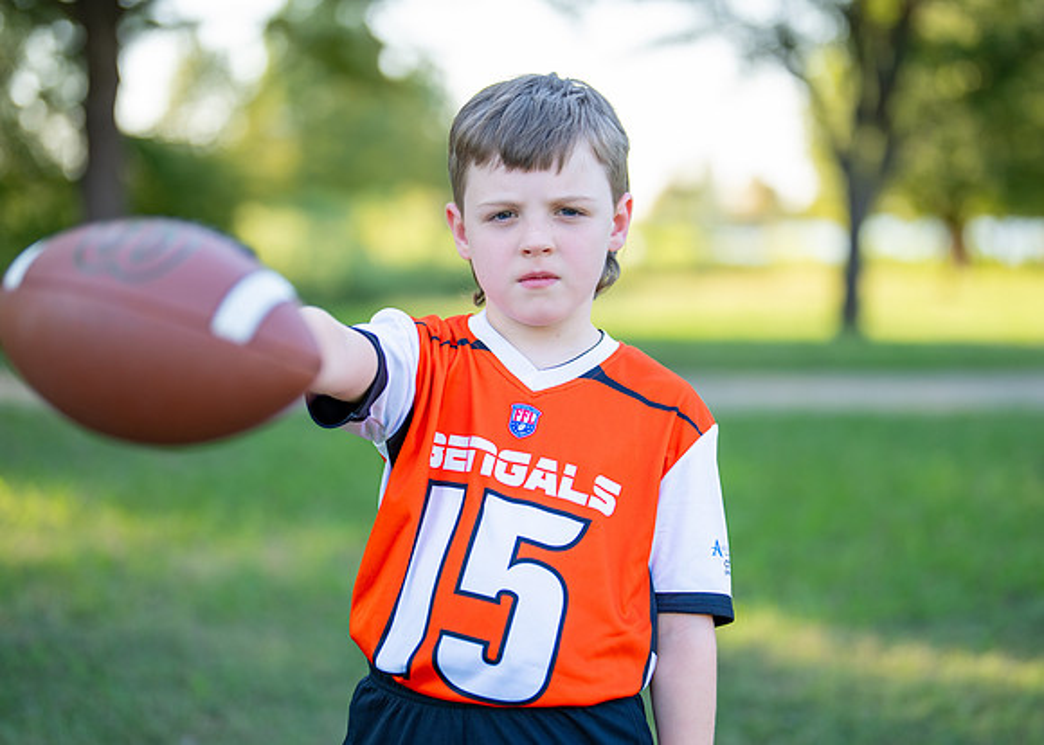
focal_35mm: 59
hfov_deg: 33.0
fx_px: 1760
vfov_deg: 23.9
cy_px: 361
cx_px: 548
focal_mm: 50
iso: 100
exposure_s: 1/1000
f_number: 1.2
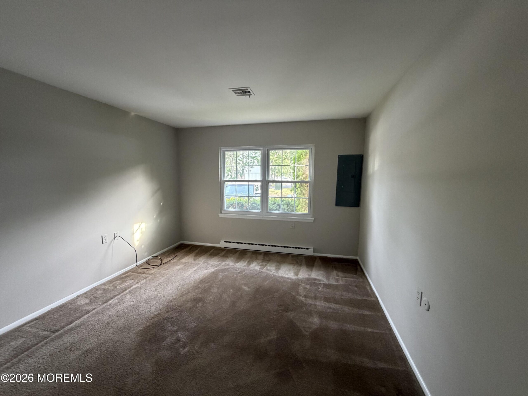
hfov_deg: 102.1
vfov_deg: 85.7
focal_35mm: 14
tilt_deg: -5.7
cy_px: 198
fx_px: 214
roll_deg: +0.1
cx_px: 264
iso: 400
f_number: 2.2
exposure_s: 1/60
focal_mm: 2.22
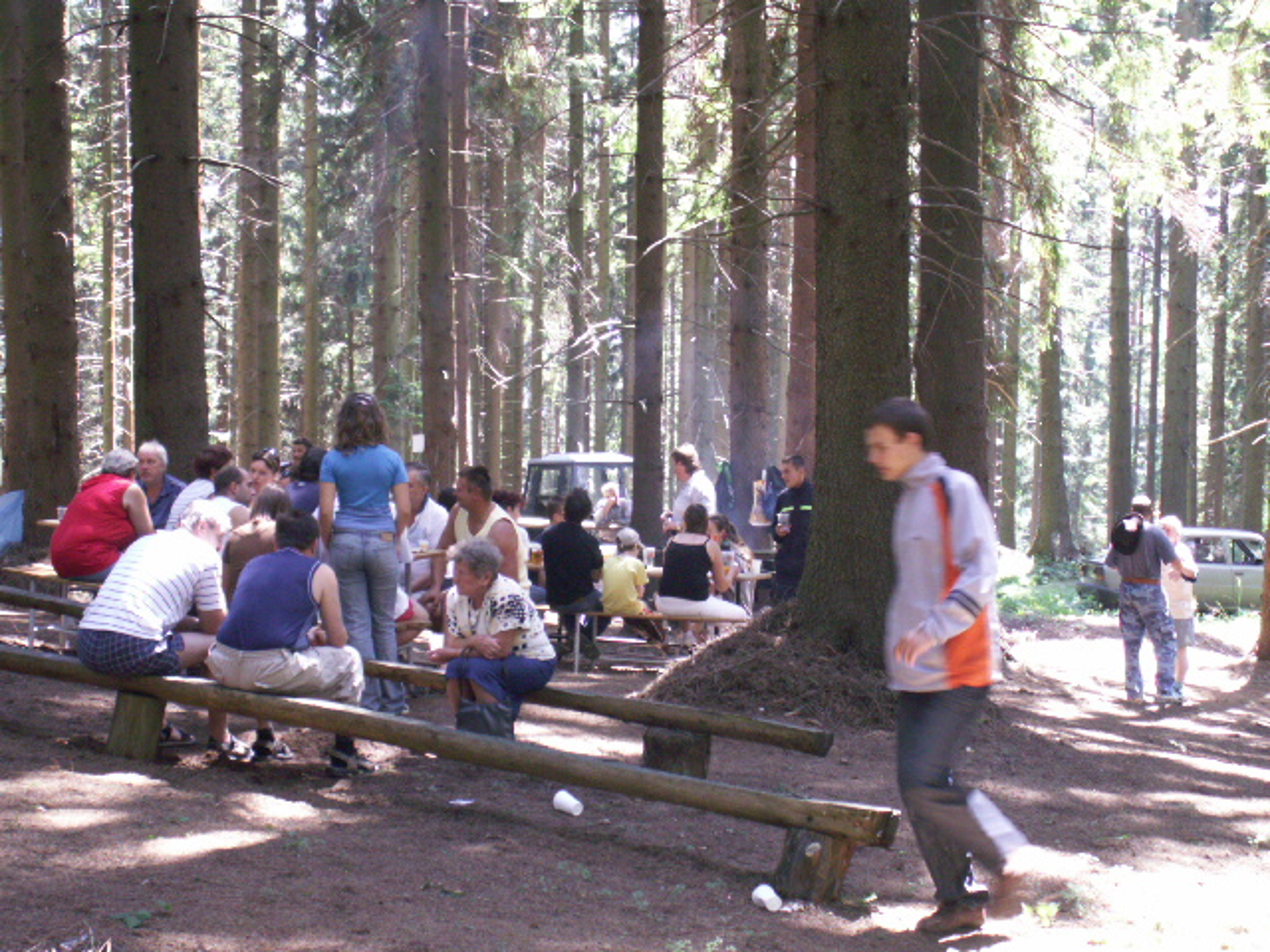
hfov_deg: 33.8
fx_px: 2091
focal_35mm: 57
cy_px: 476
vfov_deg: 25.7
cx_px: 635
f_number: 3.2
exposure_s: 1/40
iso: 125
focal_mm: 9.54
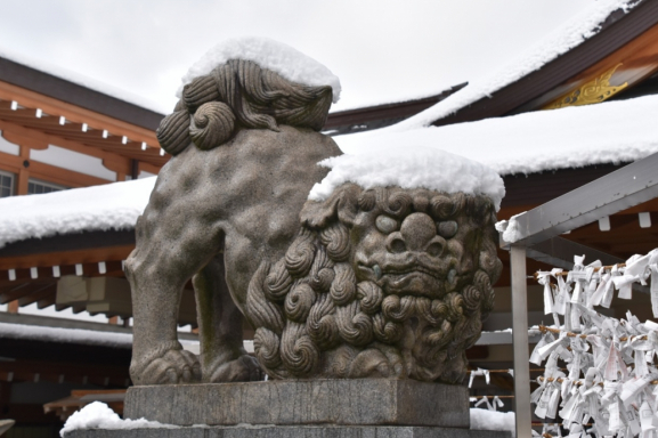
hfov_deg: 30.5
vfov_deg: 20.6
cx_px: 344
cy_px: 188
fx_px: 1206
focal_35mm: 66
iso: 400
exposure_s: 1/2000
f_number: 8
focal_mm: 38
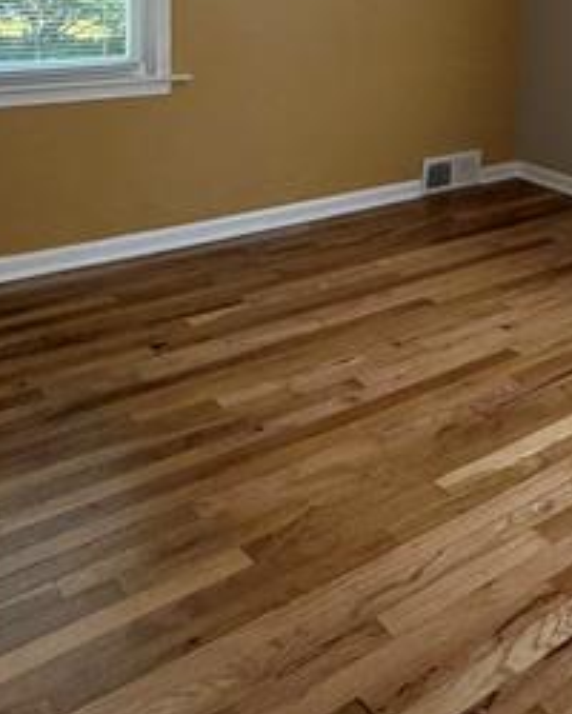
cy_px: 43
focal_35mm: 42
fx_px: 889
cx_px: 423
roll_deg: -0.6
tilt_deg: -6.2
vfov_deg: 39.9
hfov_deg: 35.0
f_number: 2.2
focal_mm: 2.22
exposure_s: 1/60
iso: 200
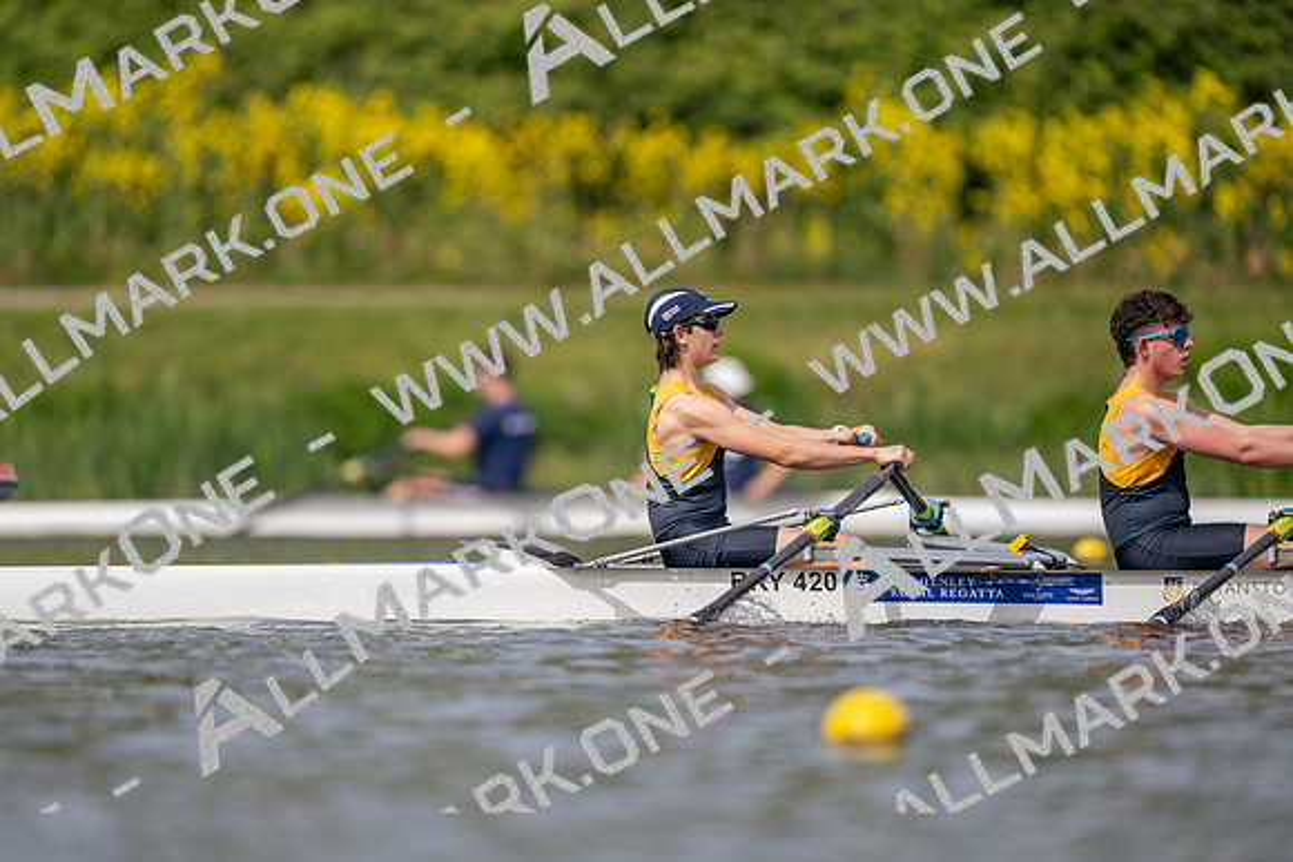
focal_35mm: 600
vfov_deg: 2.3
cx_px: 646
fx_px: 21554
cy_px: 431
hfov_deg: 3.4
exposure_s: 1/2500
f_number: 4
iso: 250
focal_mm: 600
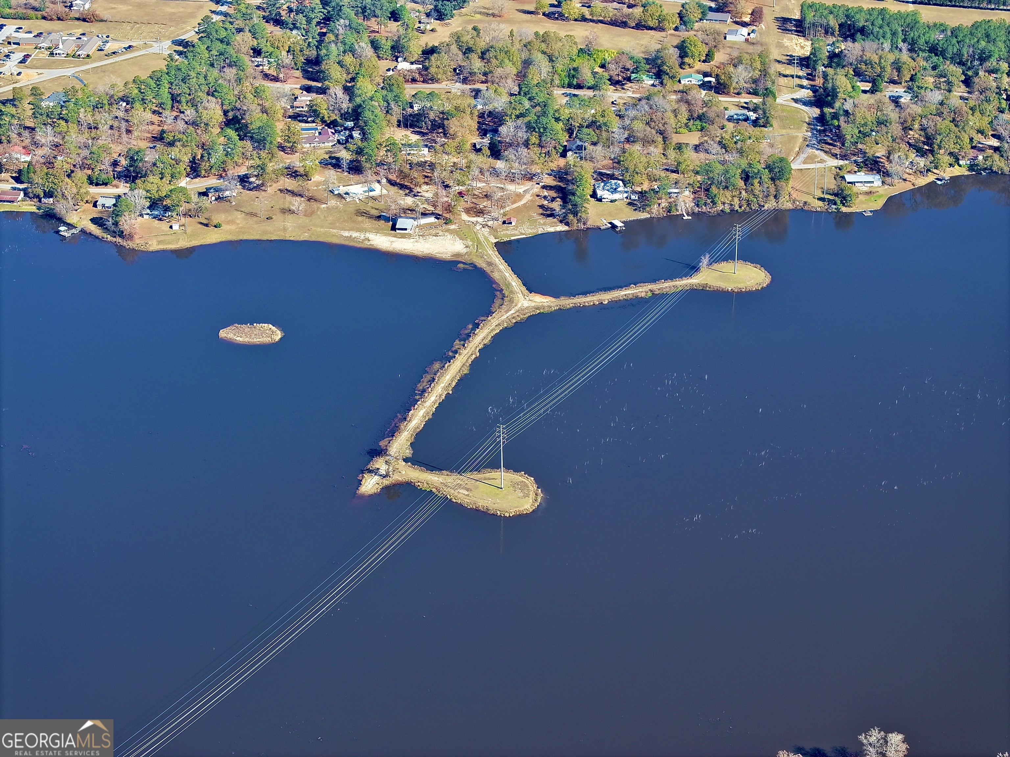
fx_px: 2042
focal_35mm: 70
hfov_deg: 27.8
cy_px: 378
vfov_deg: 21.0
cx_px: 505
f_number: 2.8
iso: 110
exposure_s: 1/400
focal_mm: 19.35
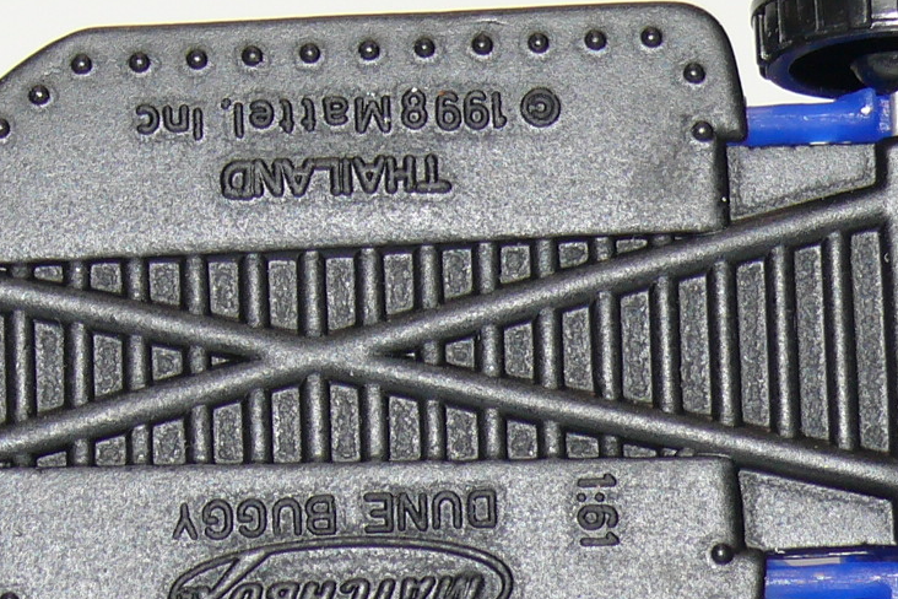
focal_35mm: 232
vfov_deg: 5.9
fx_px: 5787
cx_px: 451
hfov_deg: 8.9
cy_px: 379
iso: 100
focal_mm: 13.3
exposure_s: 1/30
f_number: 4
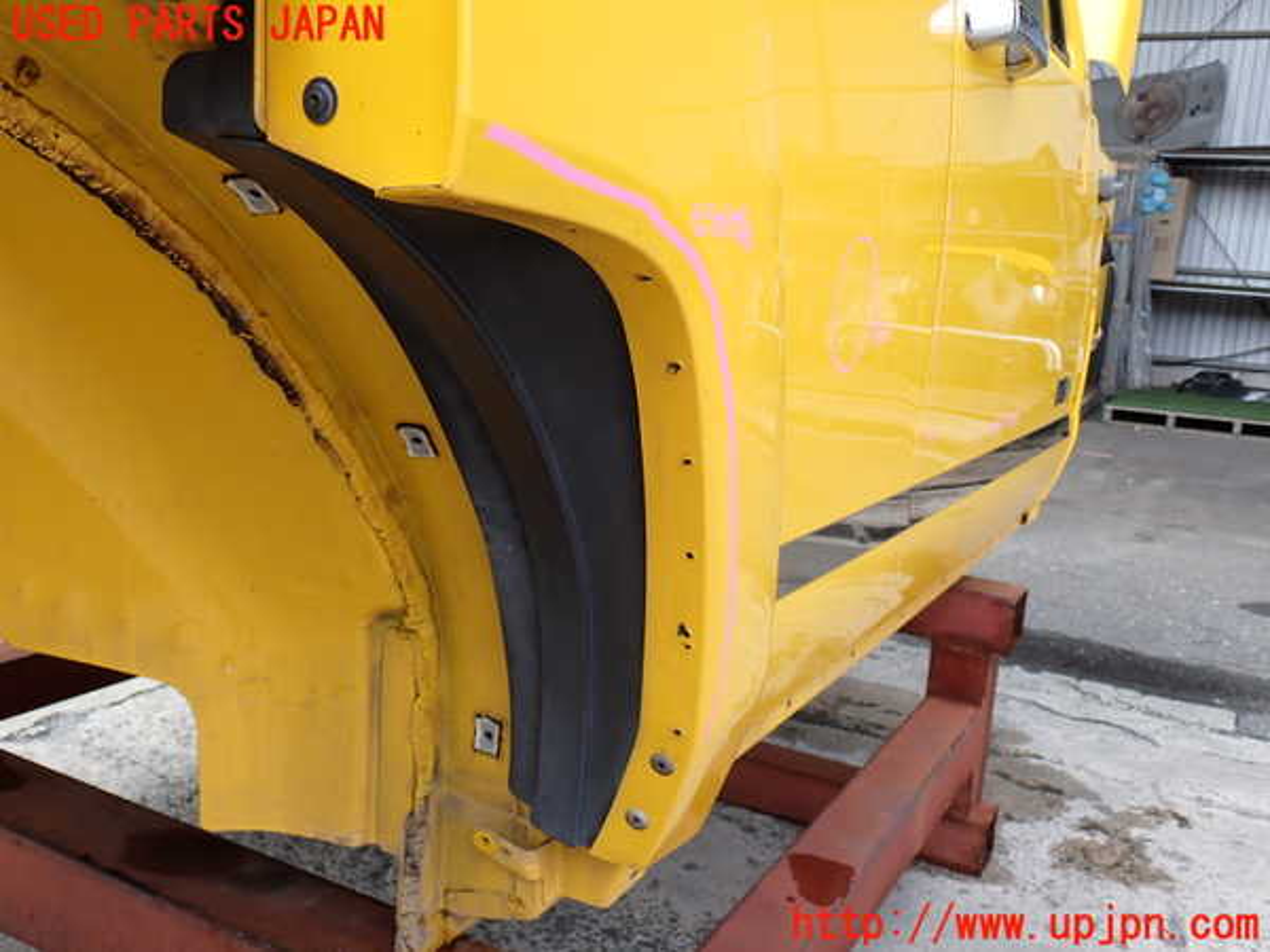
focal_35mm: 32
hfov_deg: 56.8
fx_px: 1174
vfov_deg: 44.2
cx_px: 635
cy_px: 476
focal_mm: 5.79
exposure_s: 1/160
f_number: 3.2
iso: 100
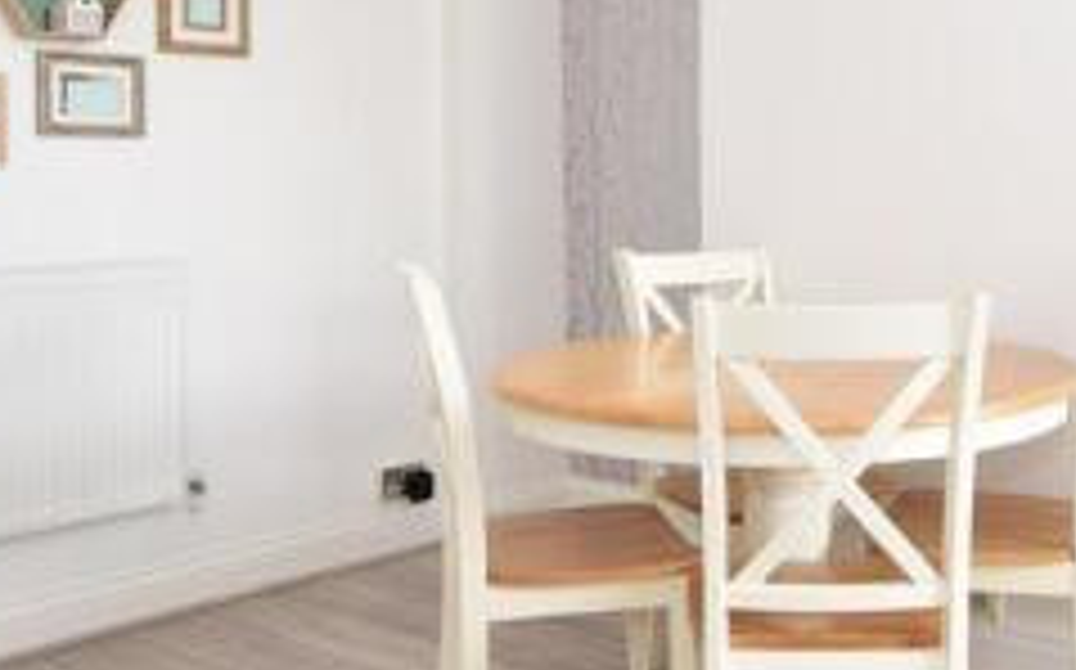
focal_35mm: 42
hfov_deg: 46.0
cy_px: 182
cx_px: 765
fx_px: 1231
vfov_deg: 30.1
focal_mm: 10
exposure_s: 1/8
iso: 400
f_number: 8
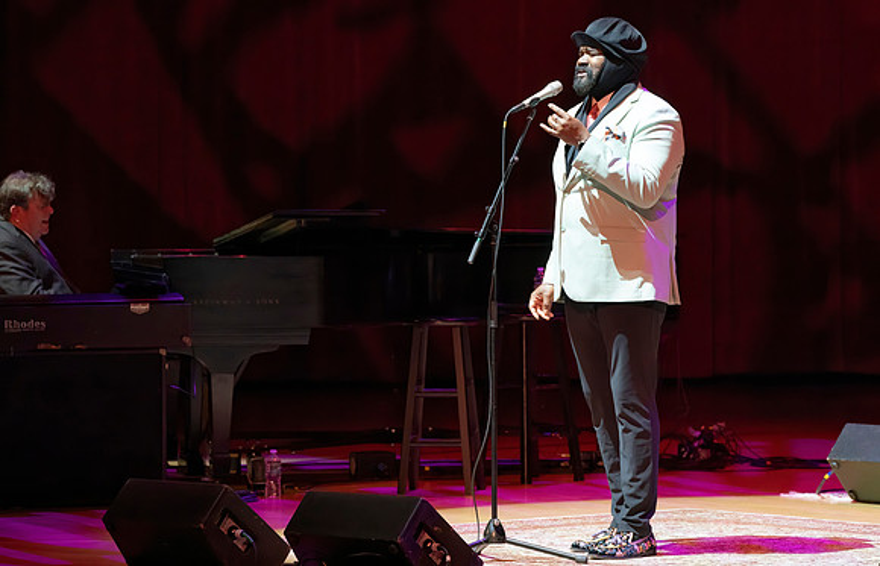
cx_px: 466
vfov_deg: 6.2
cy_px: 257
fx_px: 5187
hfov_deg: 9.7
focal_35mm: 214
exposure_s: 1/320
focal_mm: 200
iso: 5000
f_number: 5.6
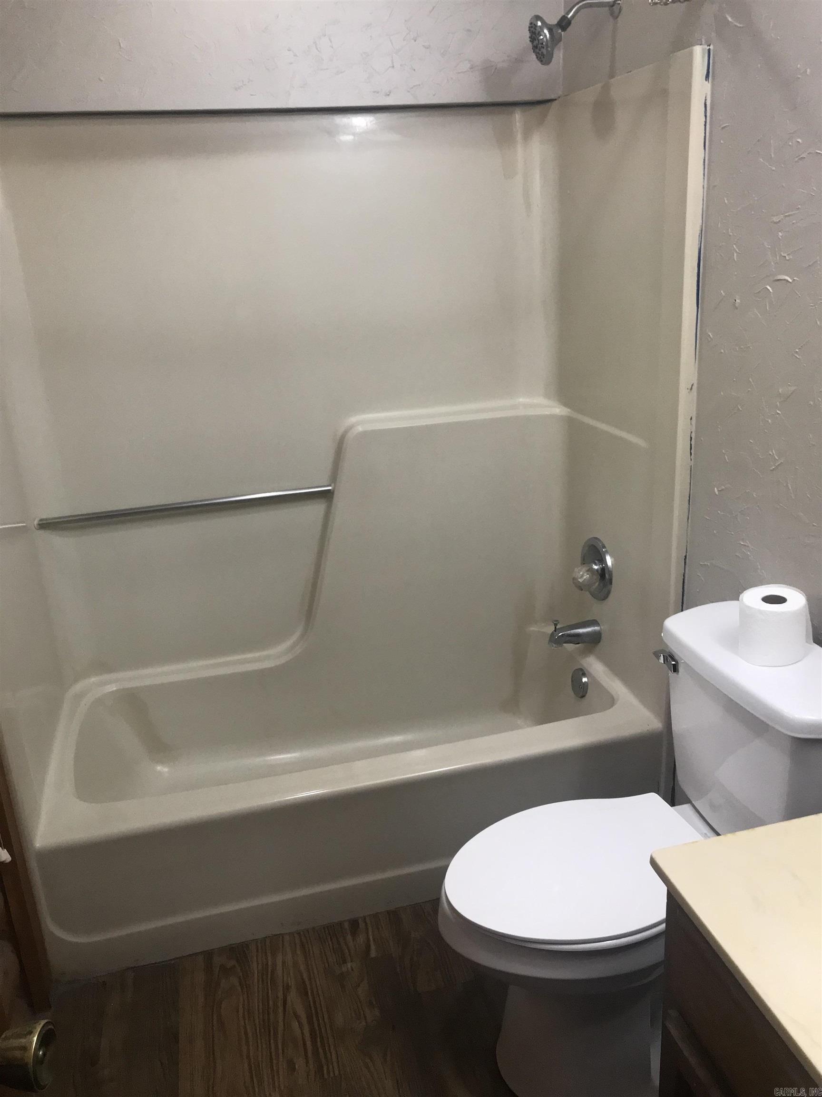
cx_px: 411
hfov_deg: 49.7
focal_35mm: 28
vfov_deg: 63.4
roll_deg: +2.5
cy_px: 548
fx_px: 887
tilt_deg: -20.1
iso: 80
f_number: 1.8
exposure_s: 1/30
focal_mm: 3.99
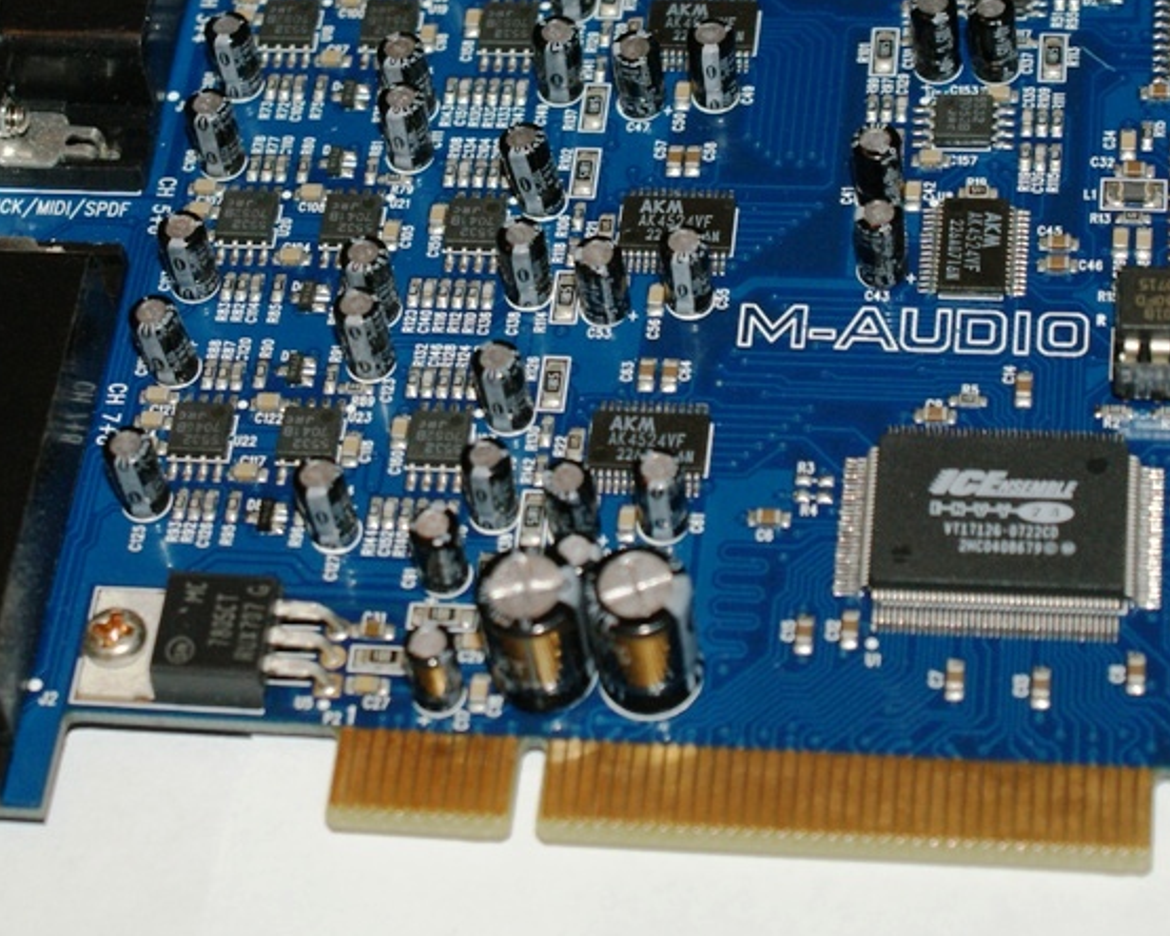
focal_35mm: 104
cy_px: 330
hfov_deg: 18.5
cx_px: 563
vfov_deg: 14.8
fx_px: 3601
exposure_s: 1/60
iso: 400
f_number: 6.3
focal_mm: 40
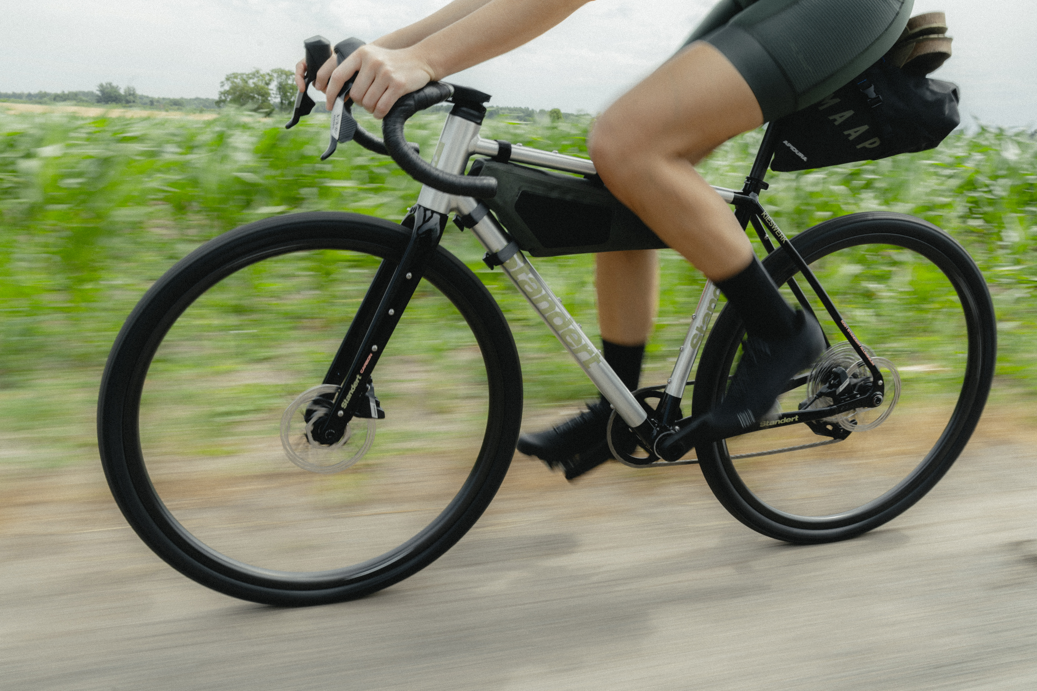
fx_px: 951
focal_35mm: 33
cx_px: 518
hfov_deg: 57.2
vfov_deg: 40.0
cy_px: 346
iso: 80
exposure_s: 1/50
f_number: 14
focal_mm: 33
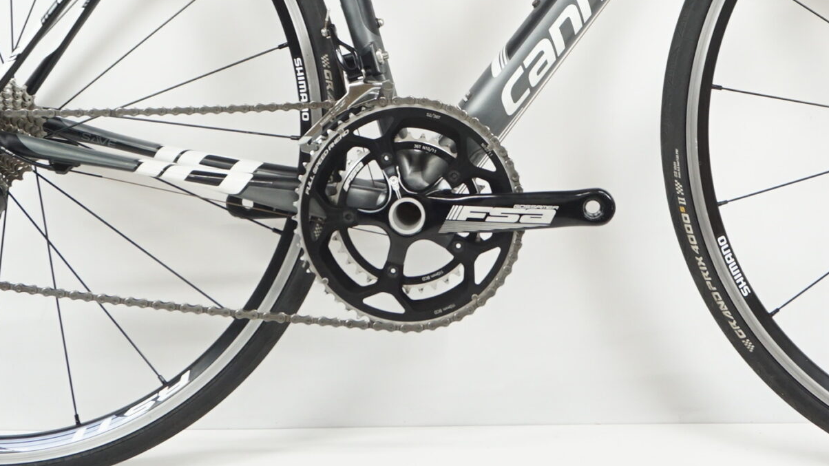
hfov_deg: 30.0
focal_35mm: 70
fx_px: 1541
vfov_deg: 16.5
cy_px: -85
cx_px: 513
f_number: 5.6
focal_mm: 21
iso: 500
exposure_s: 1/20
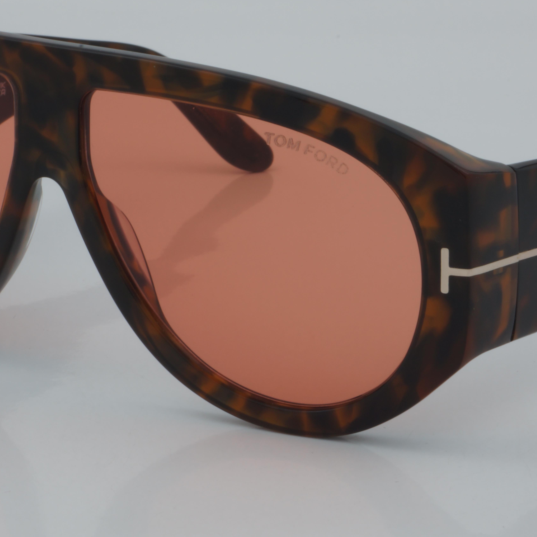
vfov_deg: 15.4
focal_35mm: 113
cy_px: 224
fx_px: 1983
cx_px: 256
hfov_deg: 15.4
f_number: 32
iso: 100
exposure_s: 1/4
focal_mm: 50
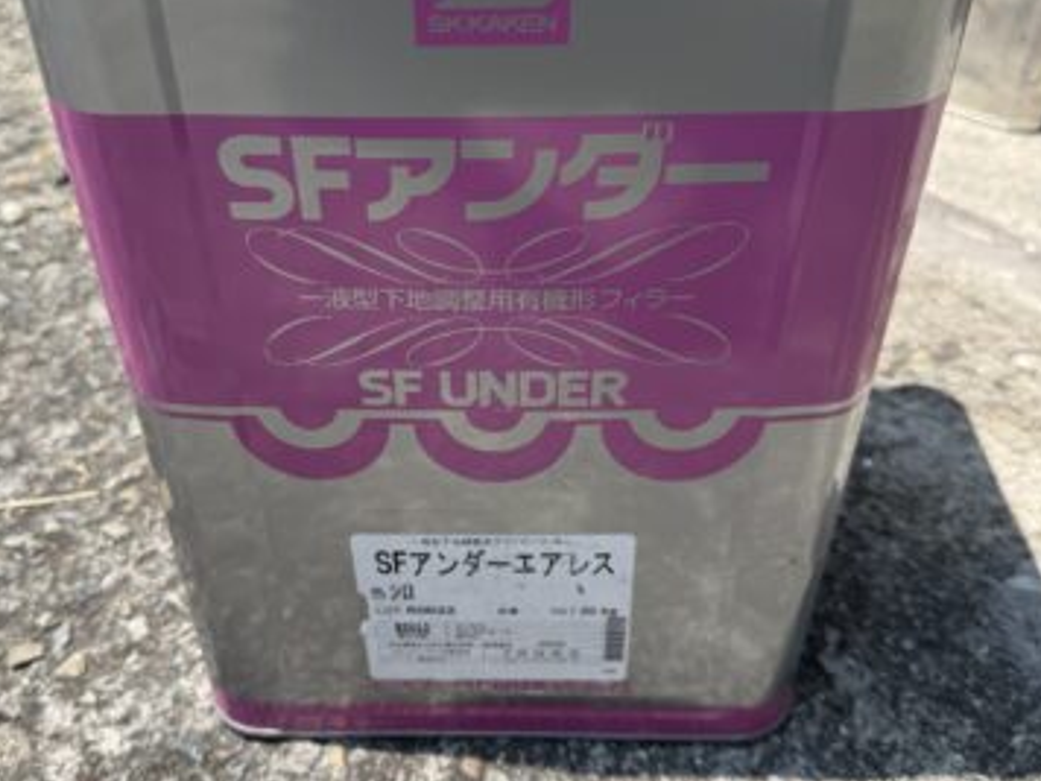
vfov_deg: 51.3
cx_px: 474
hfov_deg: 65.2
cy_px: 363
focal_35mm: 27
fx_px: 812
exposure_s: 1/3584
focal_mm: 6.76
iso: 80
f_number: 1.78
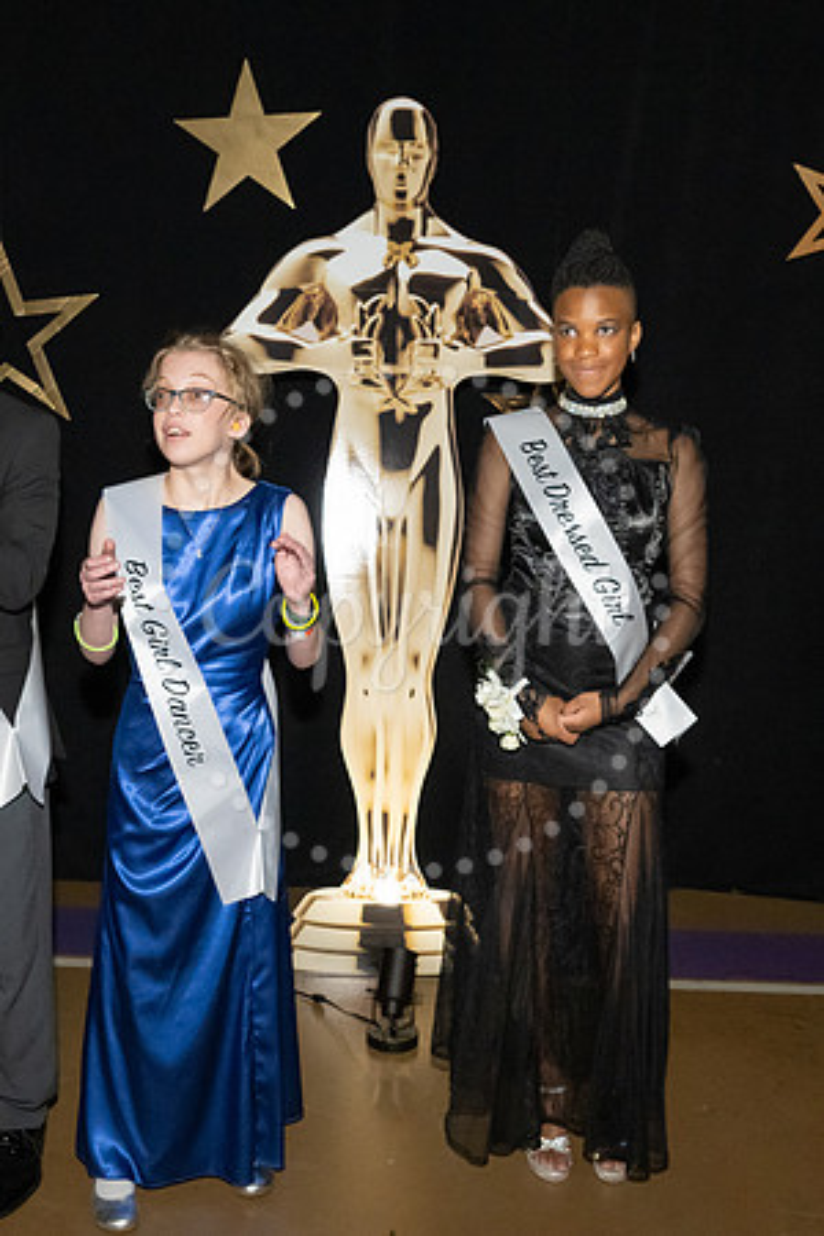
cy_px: 619
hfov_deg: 35.1
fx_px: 1302
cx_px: 390
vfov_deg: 50.8
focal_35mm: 38
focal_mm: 24
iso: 6400
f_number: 5.6
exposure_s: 1/125
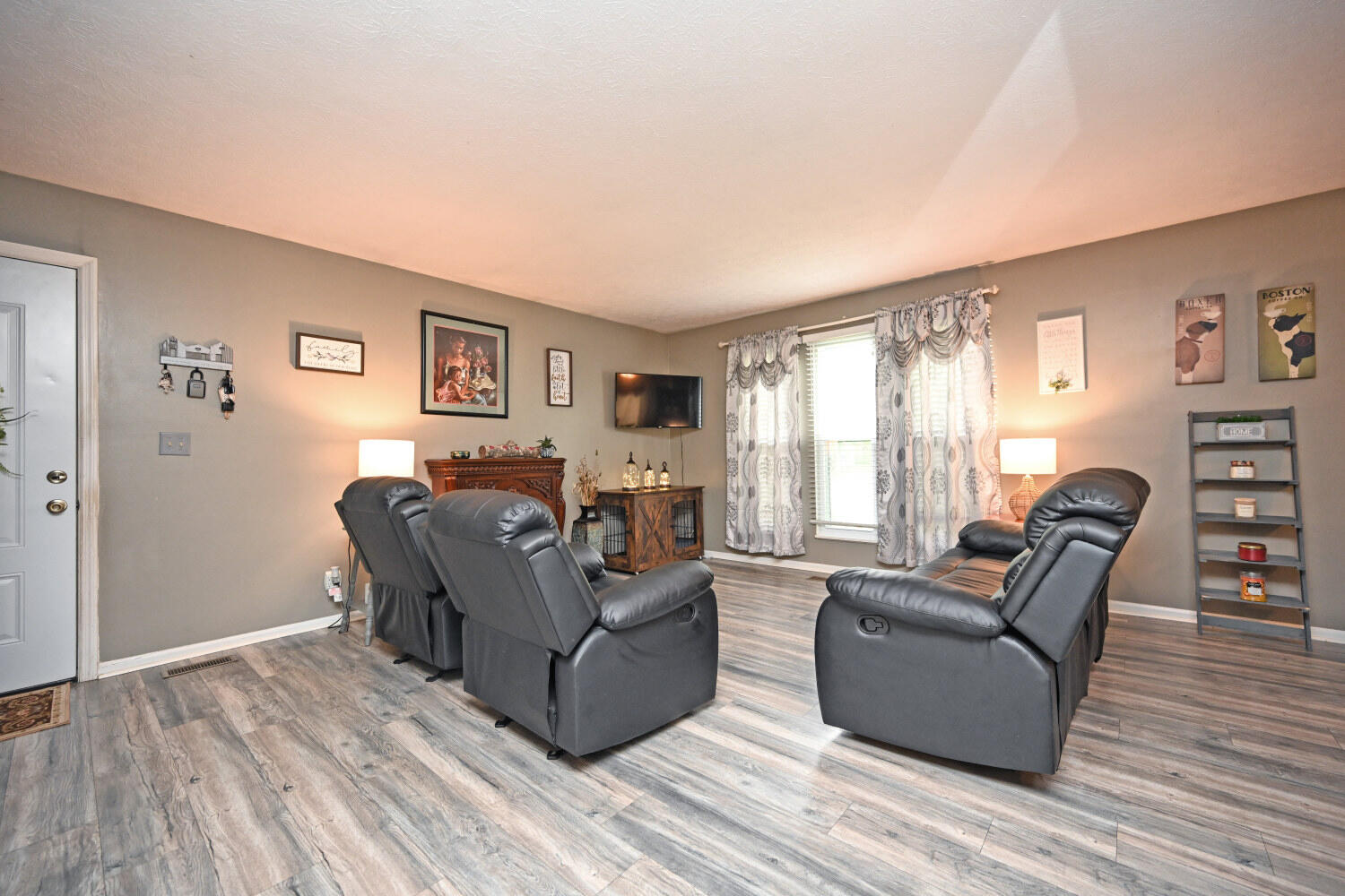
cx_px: 672
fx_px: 523
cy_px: 448
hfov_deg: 104.3
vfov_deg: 81.2
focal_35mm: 14
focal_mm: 14
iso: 1400
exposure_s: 1/60
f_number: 4
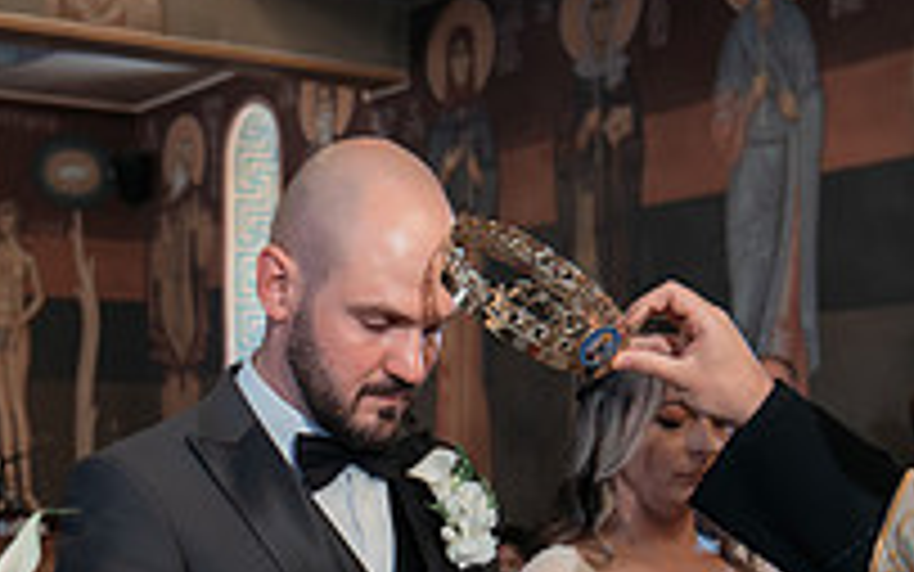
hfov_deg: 30.4
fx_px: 1669
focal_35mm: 67
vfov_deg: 19.0
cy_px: 548
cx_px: 291
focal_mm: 22
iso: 3200
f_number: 2.8
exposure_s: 1/200
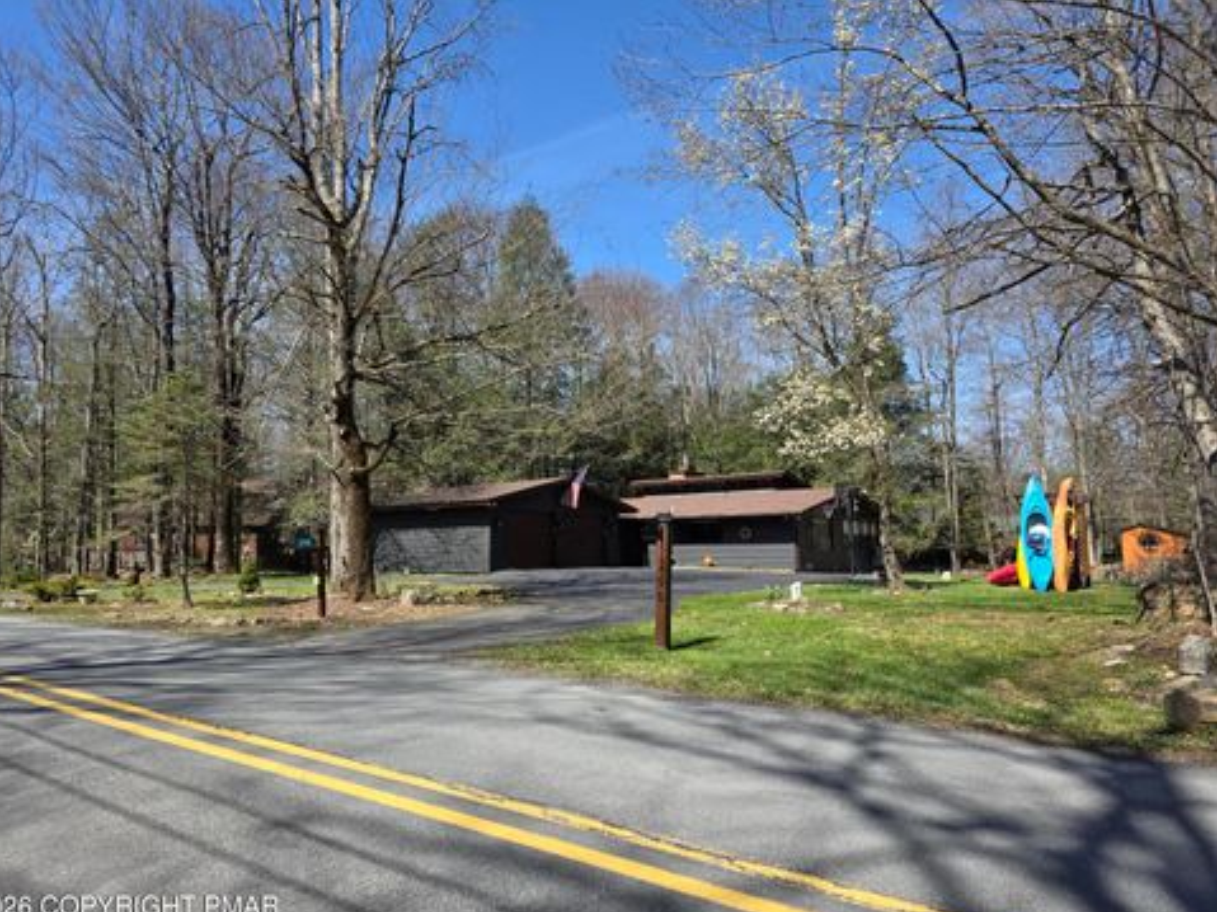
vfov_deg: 56.8
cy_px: 474
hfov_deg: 71.6
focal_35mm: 24
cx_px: 584
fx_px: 844
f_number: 1.7
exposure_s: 1/3809
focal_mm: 6.3
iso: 80
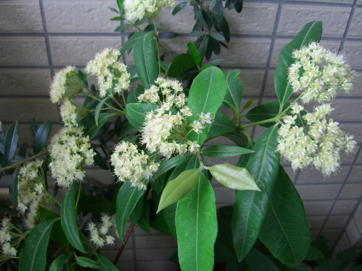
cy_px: 136
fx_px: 397
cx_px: 181
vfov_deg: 37.7
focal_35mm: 38
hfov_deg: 49.0
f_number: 2.8
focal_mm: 7.9
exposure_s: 1/80
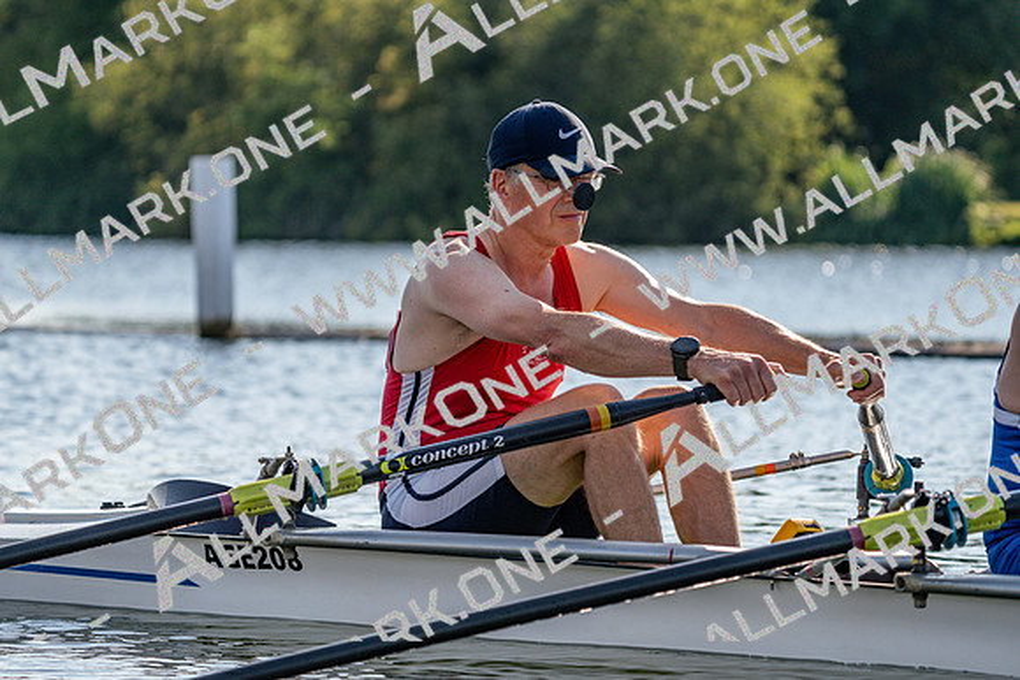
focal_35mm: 200
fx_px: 5668
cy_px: 340
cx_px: 510
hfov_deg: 10.3
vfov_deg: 6.9
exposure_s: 1/1600
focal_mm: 200
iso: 250
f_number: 5.6
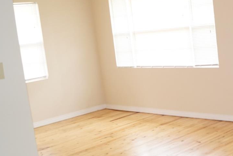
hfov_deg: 31.1
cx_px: 231
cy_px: 76
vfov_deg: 22.6
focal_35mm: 60
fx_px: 388
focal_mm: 18
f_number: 3.5
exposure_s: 1/60
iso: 800
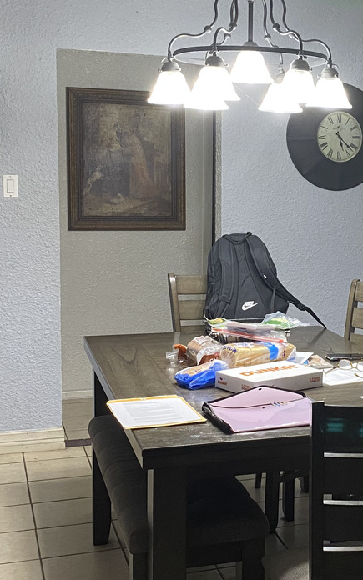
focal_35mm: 57
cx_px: 345
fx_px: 902
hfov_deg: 22.1
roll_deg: -2.3
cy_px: 284
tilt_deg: -6.3
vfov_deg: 35.7
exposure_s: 1/60
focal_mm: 4.25
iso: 200
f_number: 1.8
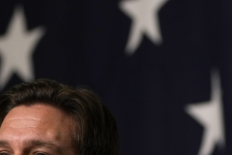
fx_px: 3505
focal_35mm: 544
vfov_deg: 2.5
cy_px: 142
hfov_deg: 3.8
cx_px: 114
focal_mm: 212
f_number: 5.6
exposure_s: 1/500
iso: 2000
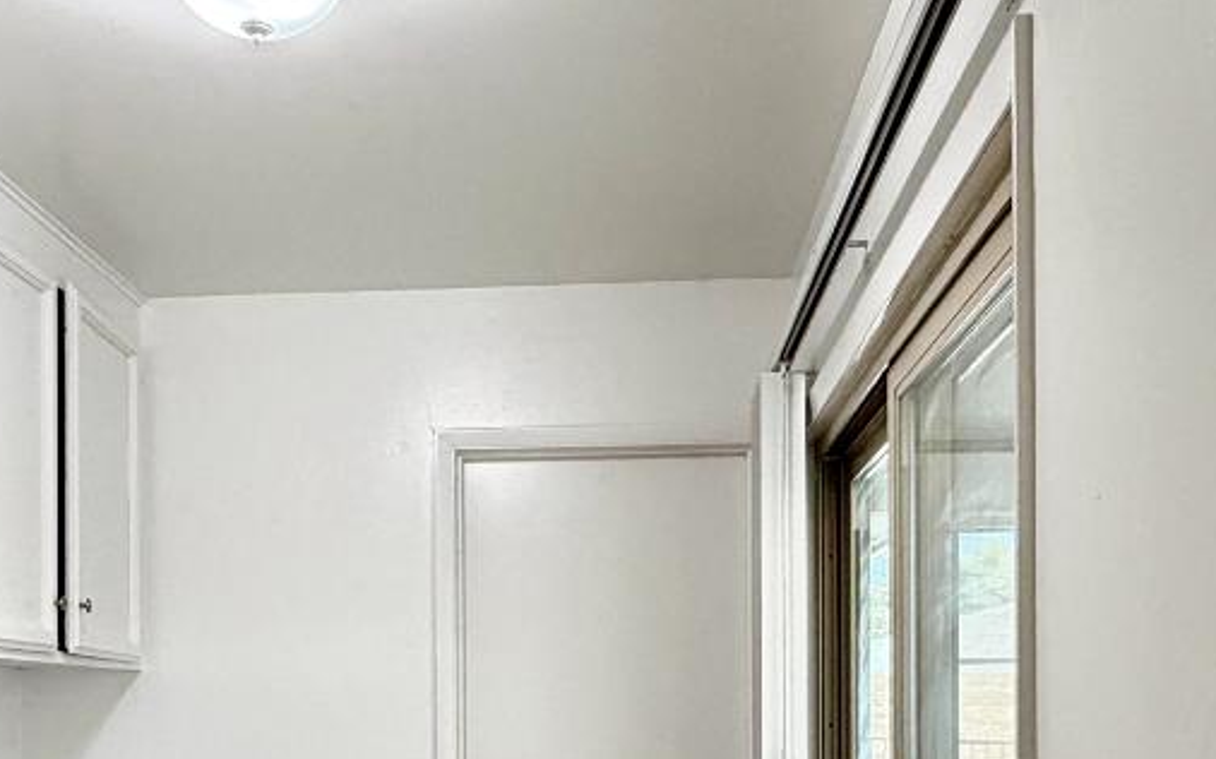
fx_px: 1458
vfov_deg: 27.9
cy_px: 717
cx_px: 497
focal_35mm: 44
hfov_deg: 45.1
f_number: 2.2
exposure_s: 1/120
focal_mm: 2.22
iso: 200
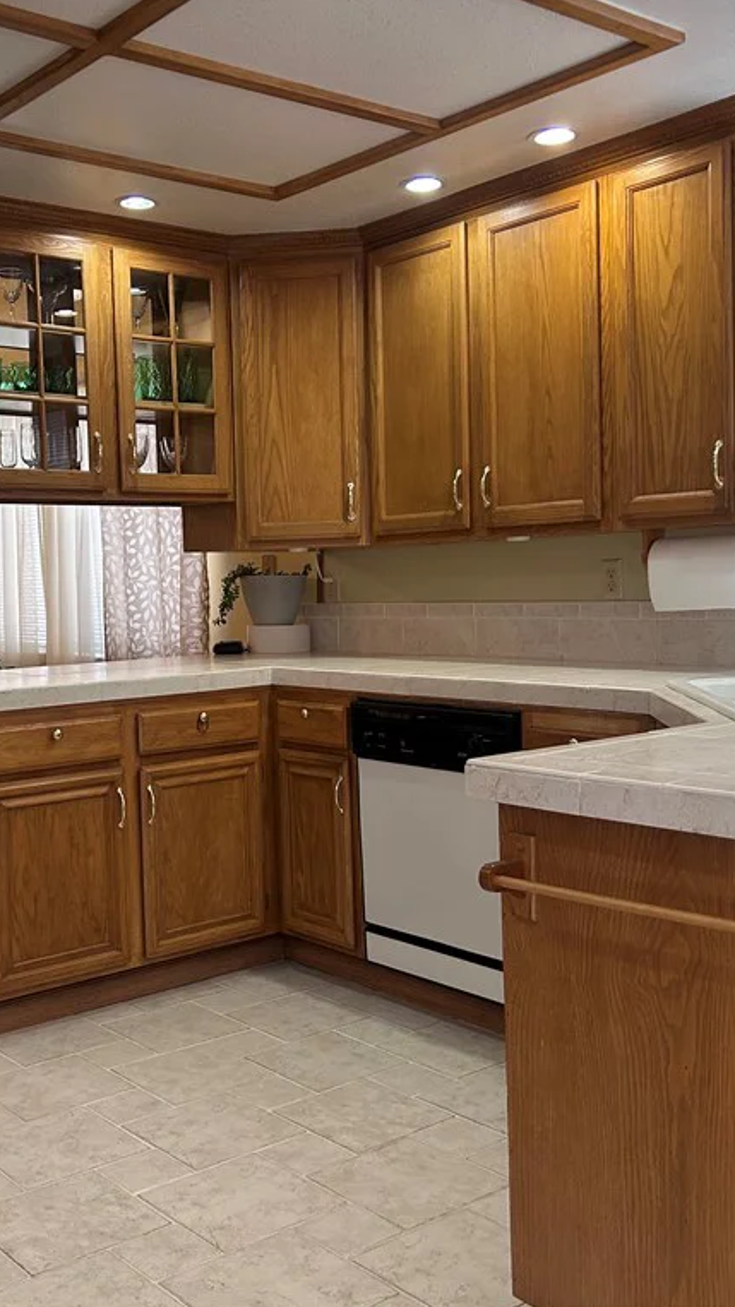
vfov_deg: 52.8
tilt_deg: -3.4
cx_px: 252
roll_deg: +2.5
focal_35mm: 38
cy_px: 653
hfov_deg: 31.0
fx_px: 1317
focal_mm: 5.7
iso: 125
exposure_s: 1/120
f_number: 1.5
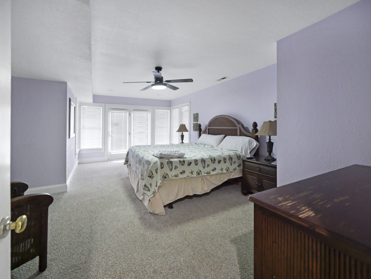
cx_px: 186
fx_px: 150
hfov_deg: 102.0
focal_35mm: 14
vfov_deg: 85.7
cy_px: 140
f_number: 2.8
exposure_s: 1/125
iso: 1600
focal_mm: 7
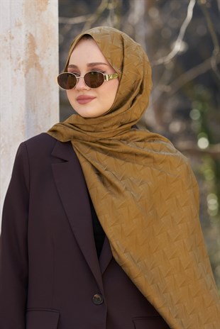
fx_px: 1126
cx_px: 110
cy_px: 164
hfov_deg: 11.2
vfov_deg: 16.6
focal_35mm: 123
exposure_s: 1/250
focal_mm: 123
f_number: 4.5
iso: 200
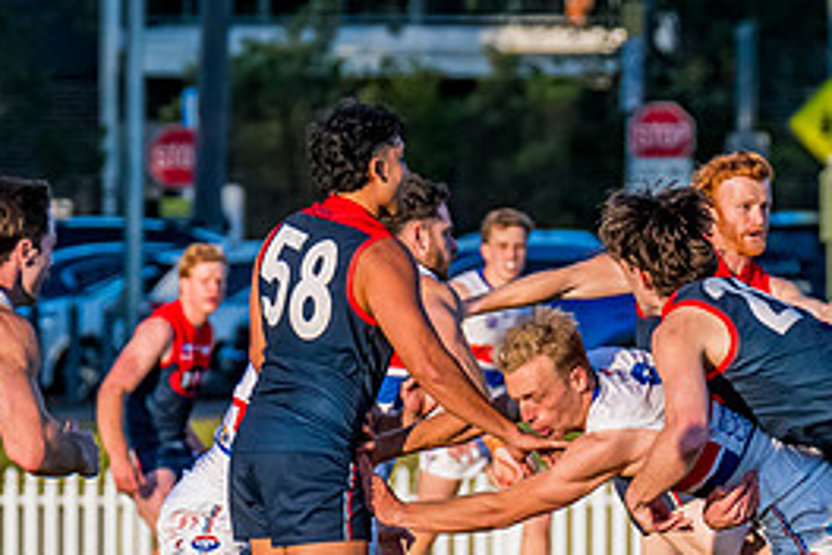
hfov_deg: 2.4
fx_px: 19897
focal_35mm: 861
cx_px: 693
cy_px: 456
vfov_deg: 1.6
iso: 800
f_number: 8
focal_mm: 290
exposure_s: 1/1600
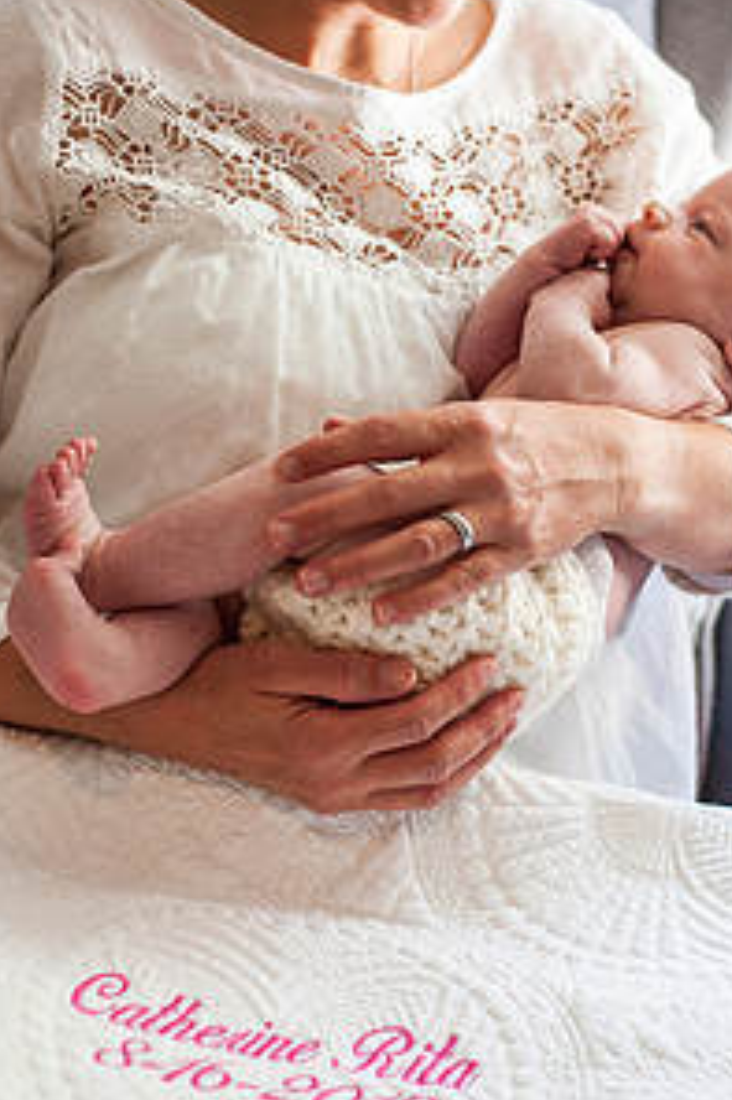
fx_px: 2321
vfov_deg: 26.6
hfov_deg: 17.9
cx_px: 418
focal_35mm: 76
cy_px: 457
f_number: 2.5
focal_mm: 50
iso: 800
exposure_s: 1/200
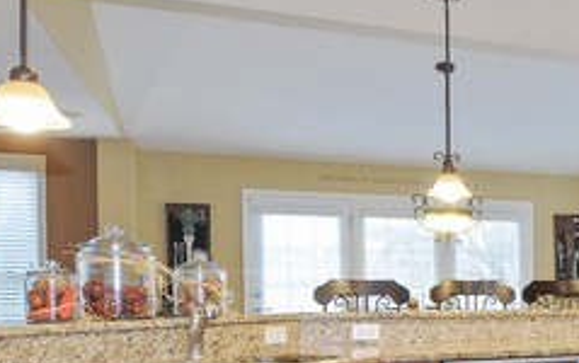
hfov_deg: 35.4
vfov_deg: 26.2
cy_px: 253
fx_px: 774
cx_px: 627
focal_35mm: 49
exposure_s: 1/5
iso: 320
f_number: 8
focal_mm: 12
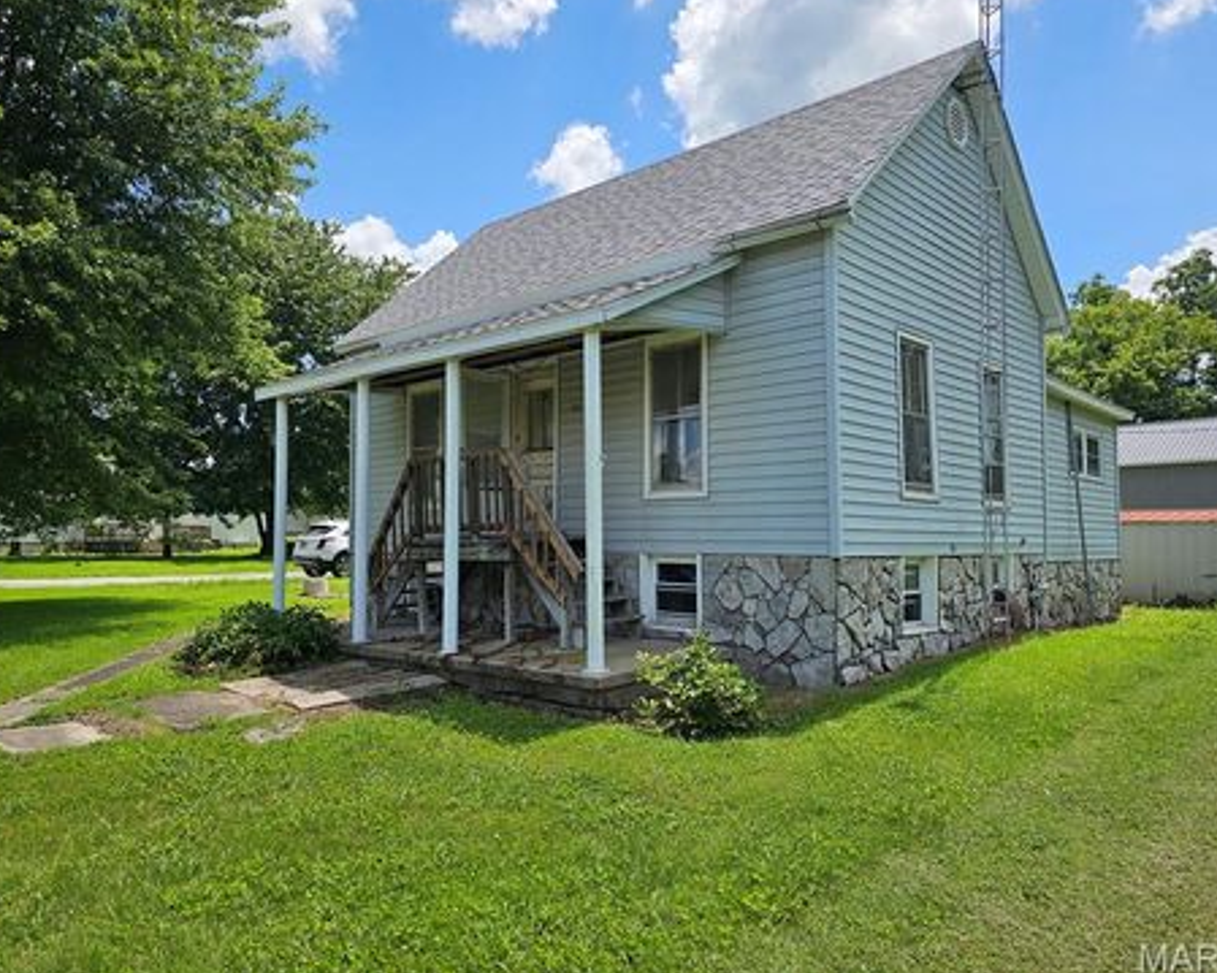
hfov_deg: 68.1
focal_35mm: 25
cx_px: 594
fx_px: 900
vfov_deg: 56.8
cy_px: 478
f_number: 1.7
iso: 10
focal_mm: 6.3
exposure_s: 1/779
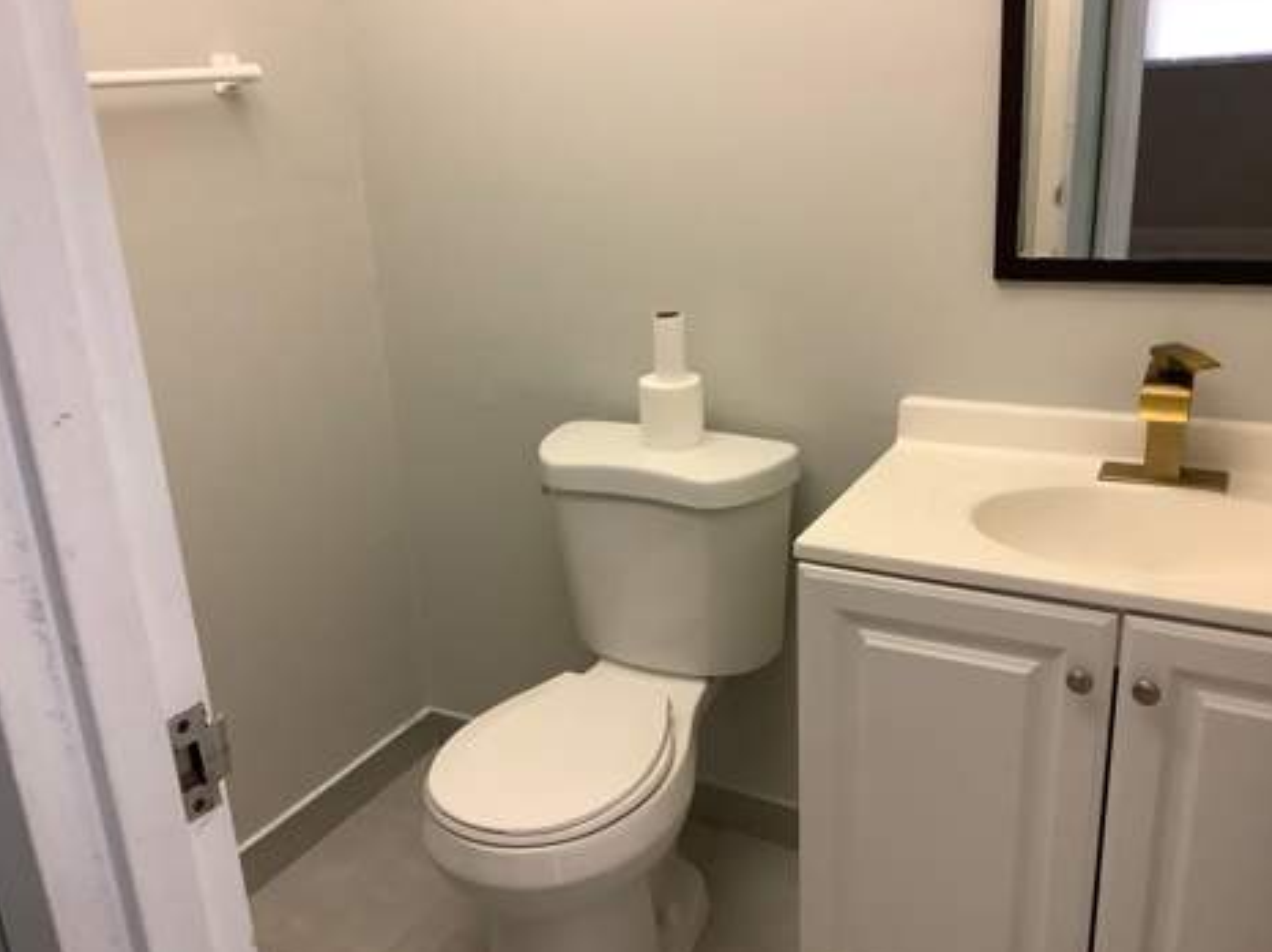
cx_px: 629
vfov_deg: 44.1
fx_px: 1175
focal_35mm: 32
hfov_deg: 56.9
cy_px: 475
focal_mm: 3.3
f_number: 2.4
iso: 200
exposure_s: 1/60
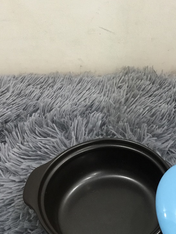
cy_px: 176
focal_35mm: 51
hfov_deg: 28.1
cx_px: 137
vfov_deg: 36.6
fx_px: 346
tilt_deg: -54.3
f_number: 2.4
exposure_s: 1/33
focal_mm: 3.3
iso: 200
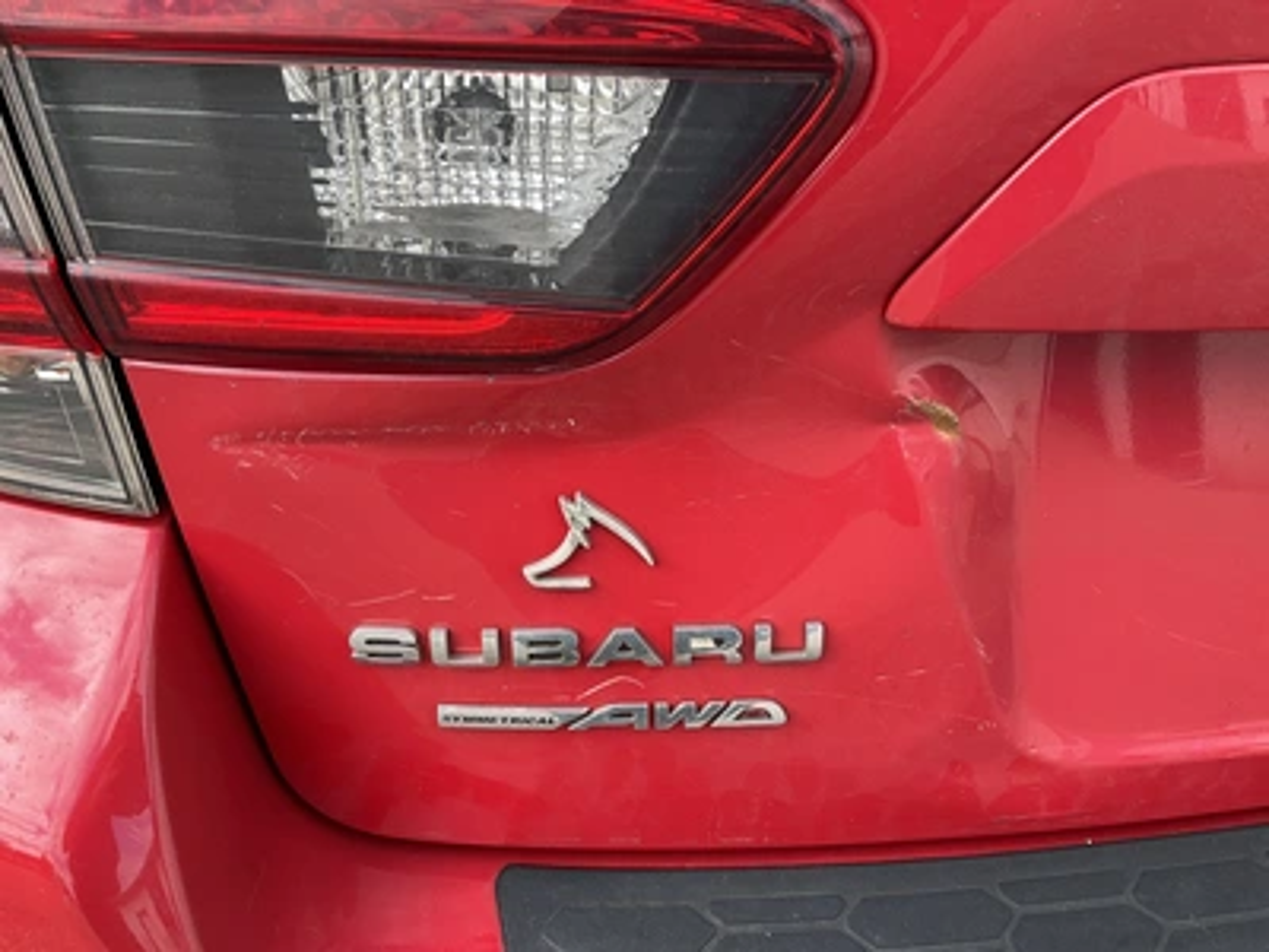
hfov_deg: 61.7
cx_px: 634
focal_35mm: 29
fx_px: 1063
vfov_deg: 48.2
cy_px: 476
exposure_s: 1/186
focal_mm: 3
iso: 20
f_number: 1.8
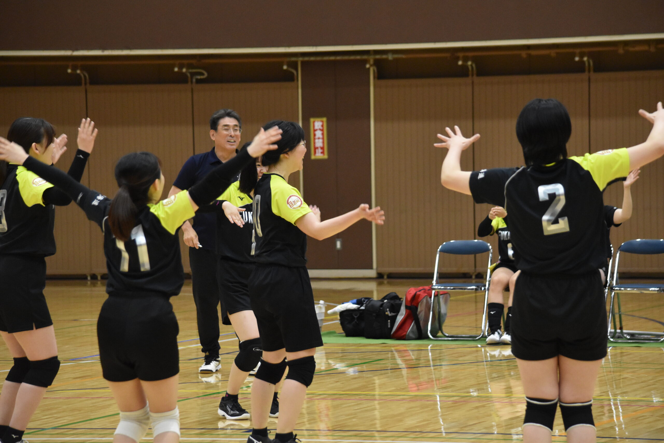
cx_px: 332
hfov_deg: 10.2
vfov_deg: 6.8
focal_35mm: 202
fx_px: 3735
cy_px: 222
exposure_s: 1/320
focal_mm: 135
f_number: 4.8
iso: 3200
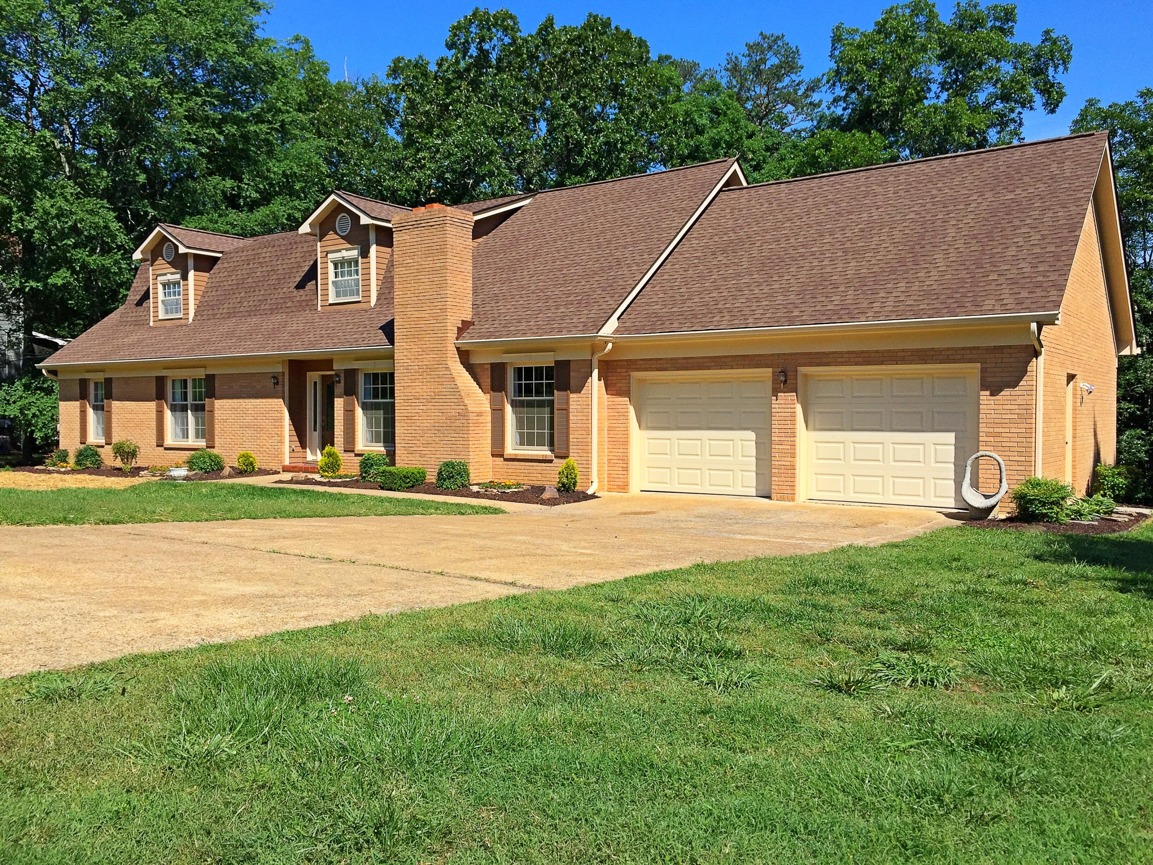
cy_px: 432
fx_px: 966
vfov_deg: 48.2
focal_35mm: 29
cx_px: 576
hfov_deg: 61.7
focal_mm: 4.15
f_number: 2.2
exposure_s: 1/2475
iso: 32
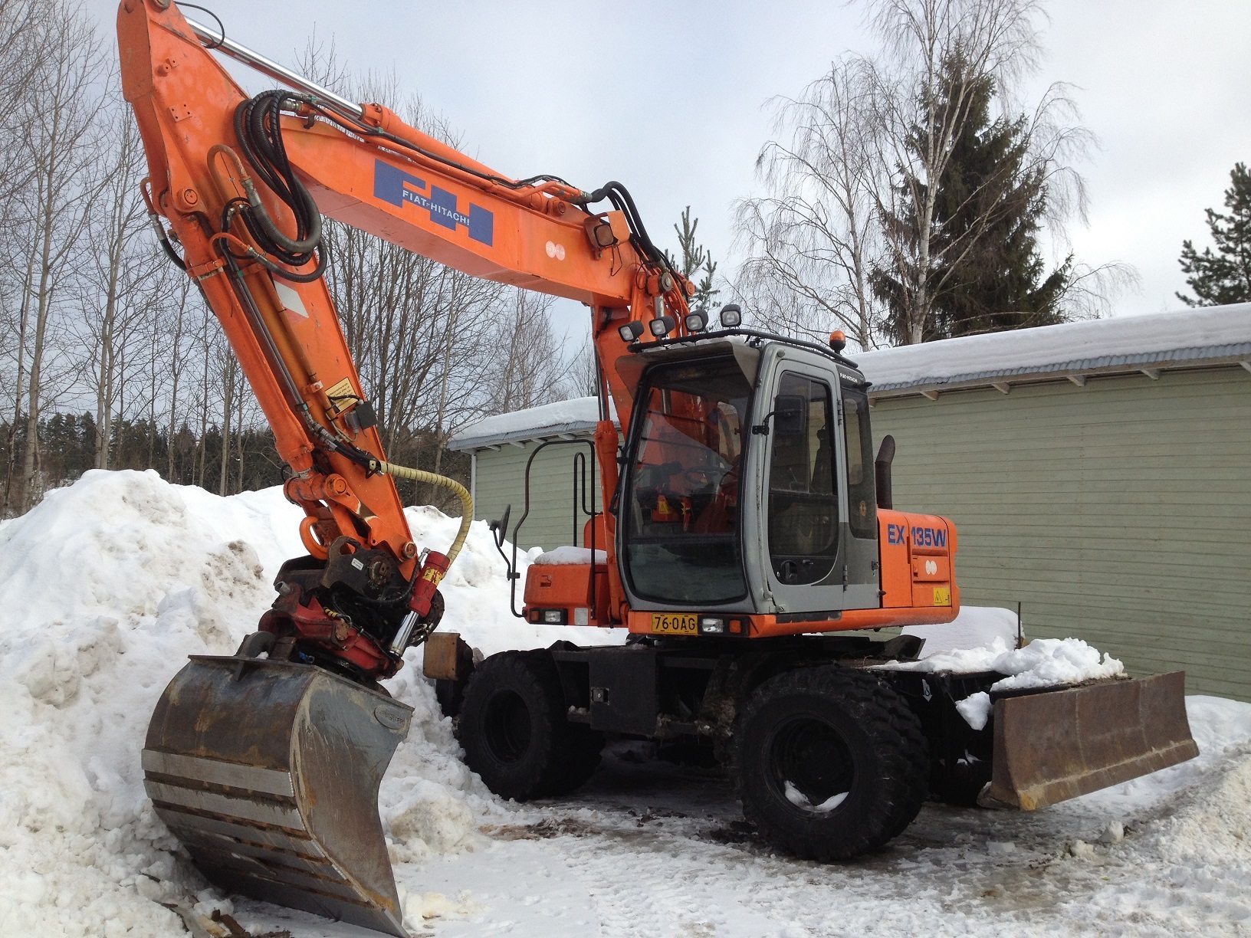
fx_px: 1265
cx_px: 626
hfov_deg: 52.6
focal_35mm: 35
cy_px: 469
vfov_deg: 40.7
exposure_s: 1/1042
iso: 50
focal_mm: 4.28
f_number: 2.4
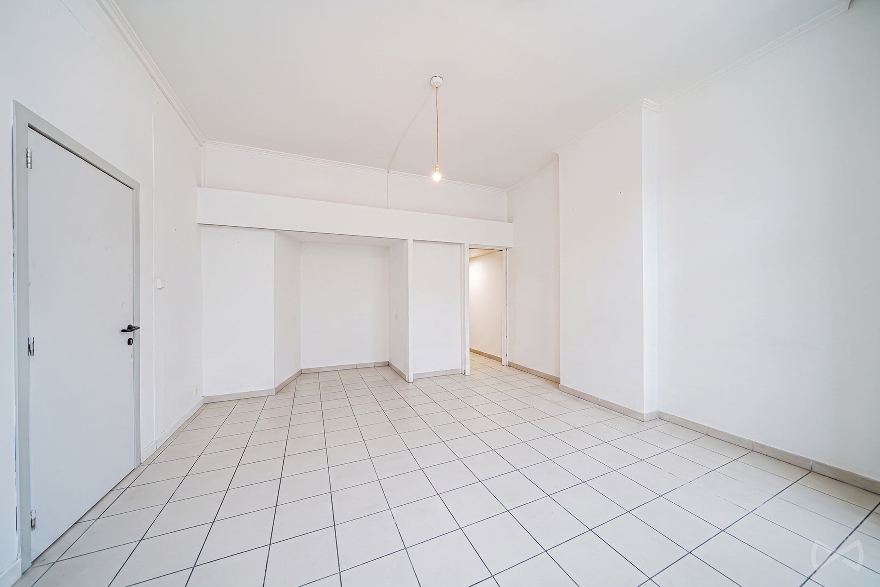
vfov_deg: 90.0
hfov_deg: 112.6
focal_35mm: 12
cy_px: 294
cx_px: 440
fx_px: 293
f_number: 4
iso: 800
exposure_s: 1/125
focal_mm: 12
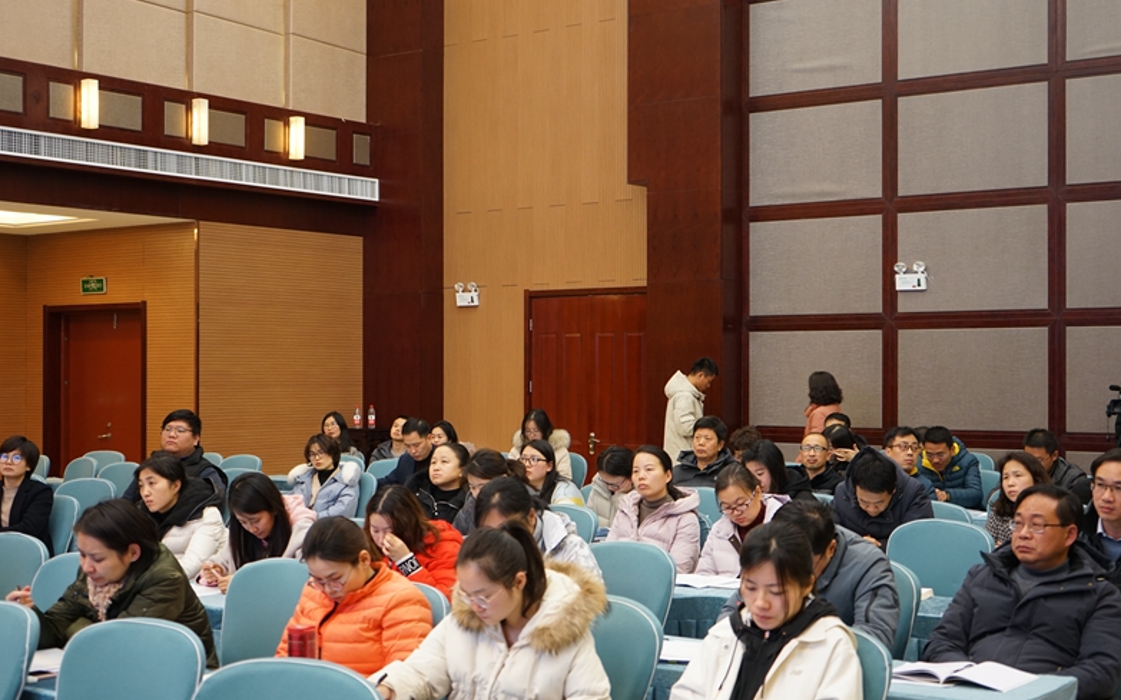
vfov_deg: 25.8
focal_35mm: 50
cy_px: 370
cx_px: 554
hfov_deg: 40.3
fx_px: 1527
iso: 800
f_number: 4.5
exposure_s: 1/60
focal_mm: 48
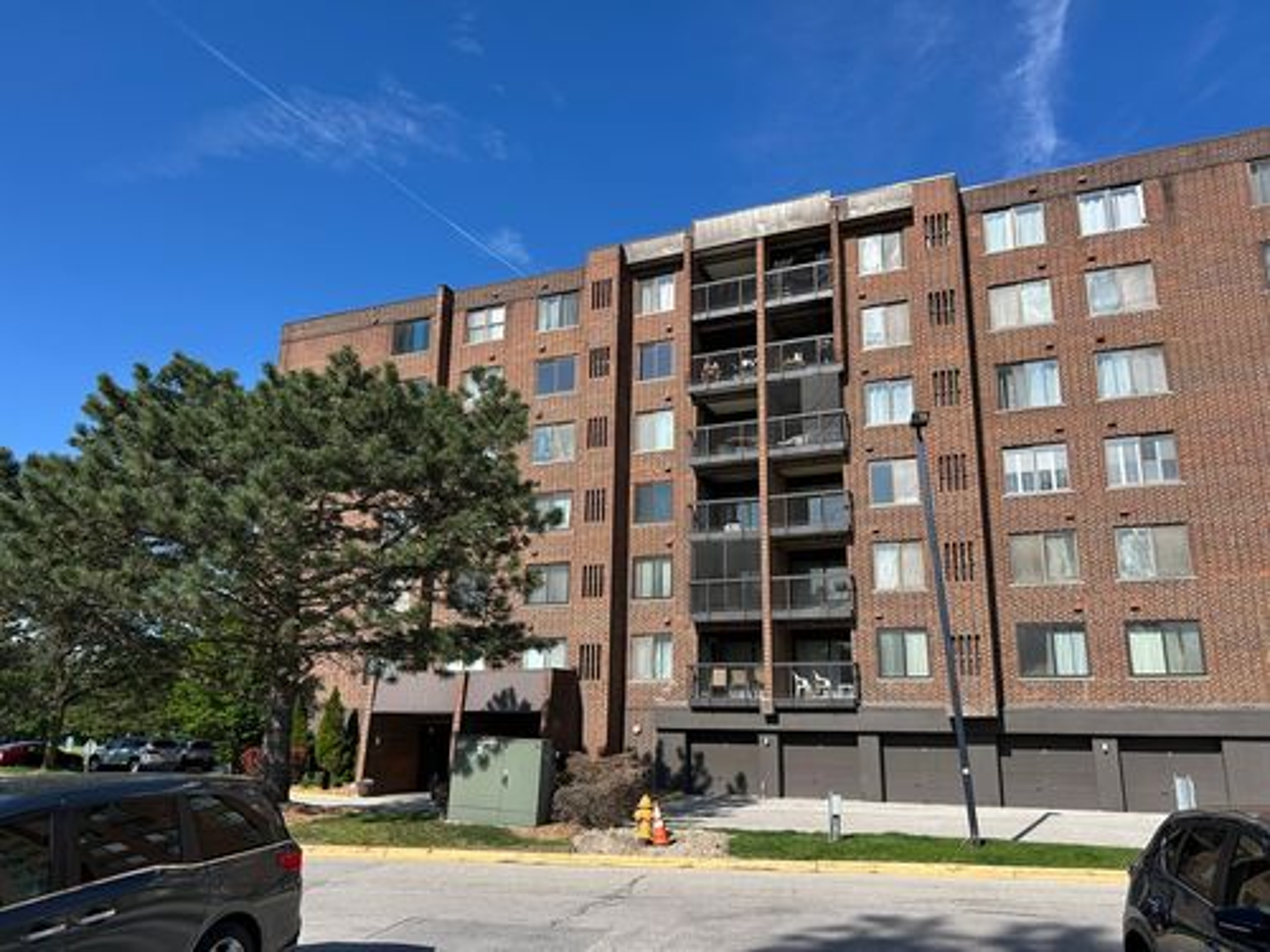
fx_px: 954
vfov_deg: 53.1
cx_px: 635
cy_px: 476
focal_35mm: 26
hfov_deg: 67.3
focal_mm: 5.7
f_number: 1.5
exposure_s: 1/3460
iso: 50
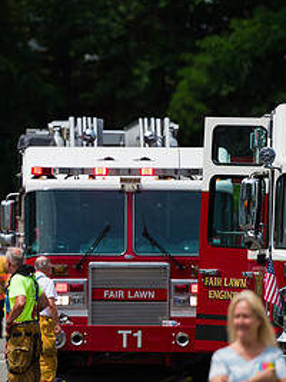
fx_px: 4608
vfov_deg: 4.7
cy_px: 260
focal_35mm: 418
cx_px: -43
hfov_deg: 3.5
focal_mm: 200
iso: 200
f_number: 3.2
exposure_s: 1/4000
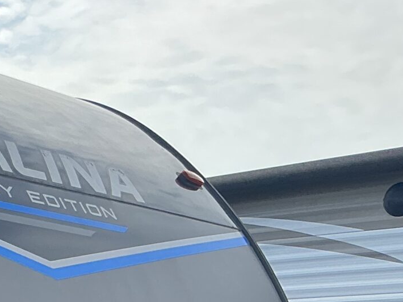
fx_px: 1175
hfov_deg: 16.8
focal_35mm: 101
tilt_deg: -5.6
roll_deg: +0.4
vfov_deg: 13.5
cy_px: 498
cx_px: -280
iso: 25
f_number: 1.8
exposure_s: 1/674
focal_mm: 3
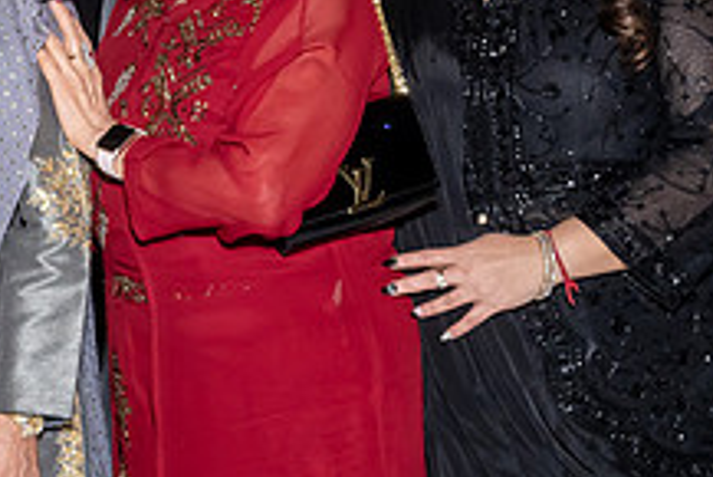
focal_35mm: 112
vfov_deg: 12.2
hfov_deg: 17.5
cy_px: 108
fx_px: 2220
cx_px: -112
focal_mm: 26
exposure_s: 1/250
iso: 1000
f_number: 9
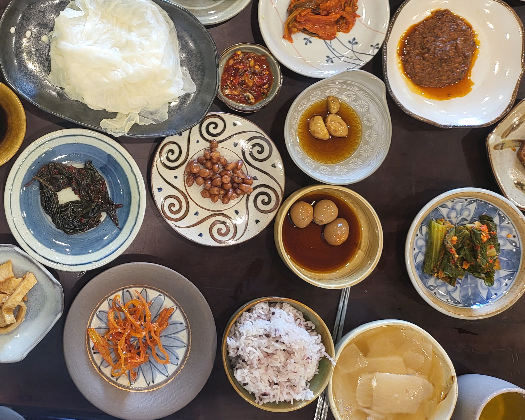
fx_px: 653
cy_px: 104
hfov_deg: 40.8
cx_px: 62
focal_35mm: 42
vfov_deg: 34.9
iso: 200
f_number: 1.8
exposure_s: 1/40
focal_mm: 5
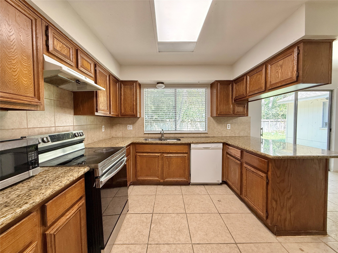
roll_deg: -0.1
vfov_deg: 85.7
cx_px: 169
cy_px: 126
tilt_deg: -2.3
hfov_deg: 102.1
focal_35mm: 14
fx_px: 137
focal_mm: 2.22
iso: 250
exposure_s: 1/120
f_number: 2.2
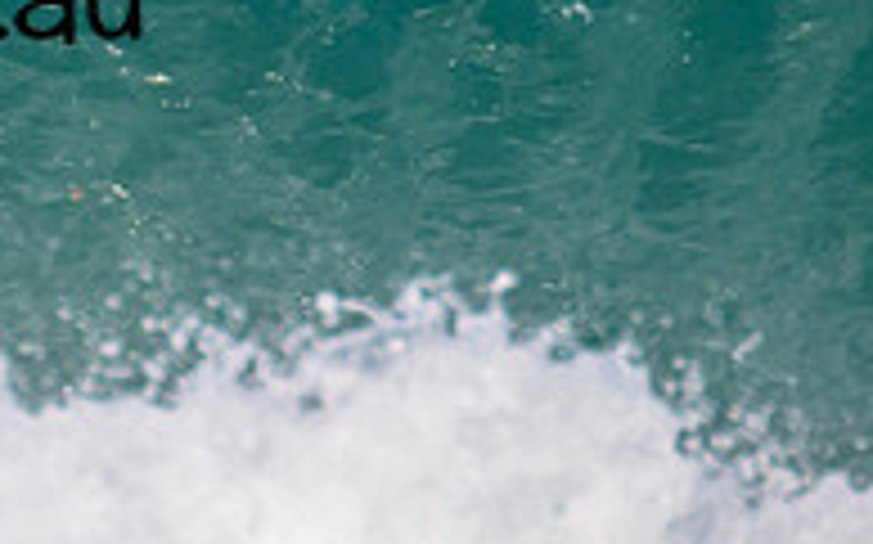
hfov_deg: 0.7
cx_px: -595
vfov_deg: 0.4
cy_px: 67
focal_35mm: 2925
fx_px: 69552
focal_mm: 800
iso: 720
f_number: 11
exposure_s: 1/2000
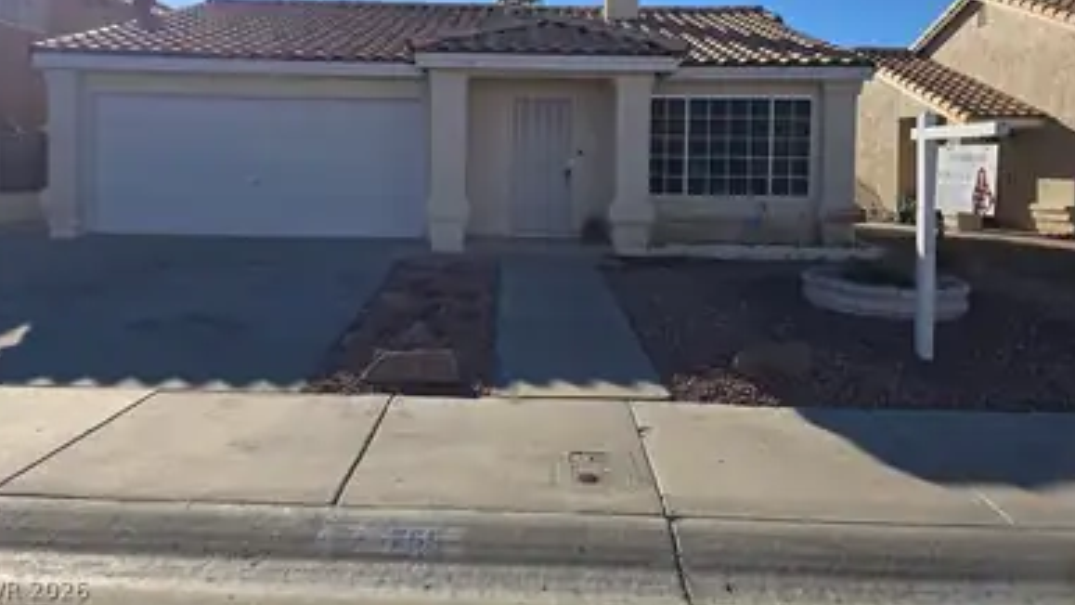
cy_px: 190
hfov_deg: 71.9
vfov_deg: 43.6
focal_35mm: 26
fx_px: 741
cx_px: 526
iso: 12
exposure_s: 1/1129
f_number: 1.7
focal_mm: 6.3
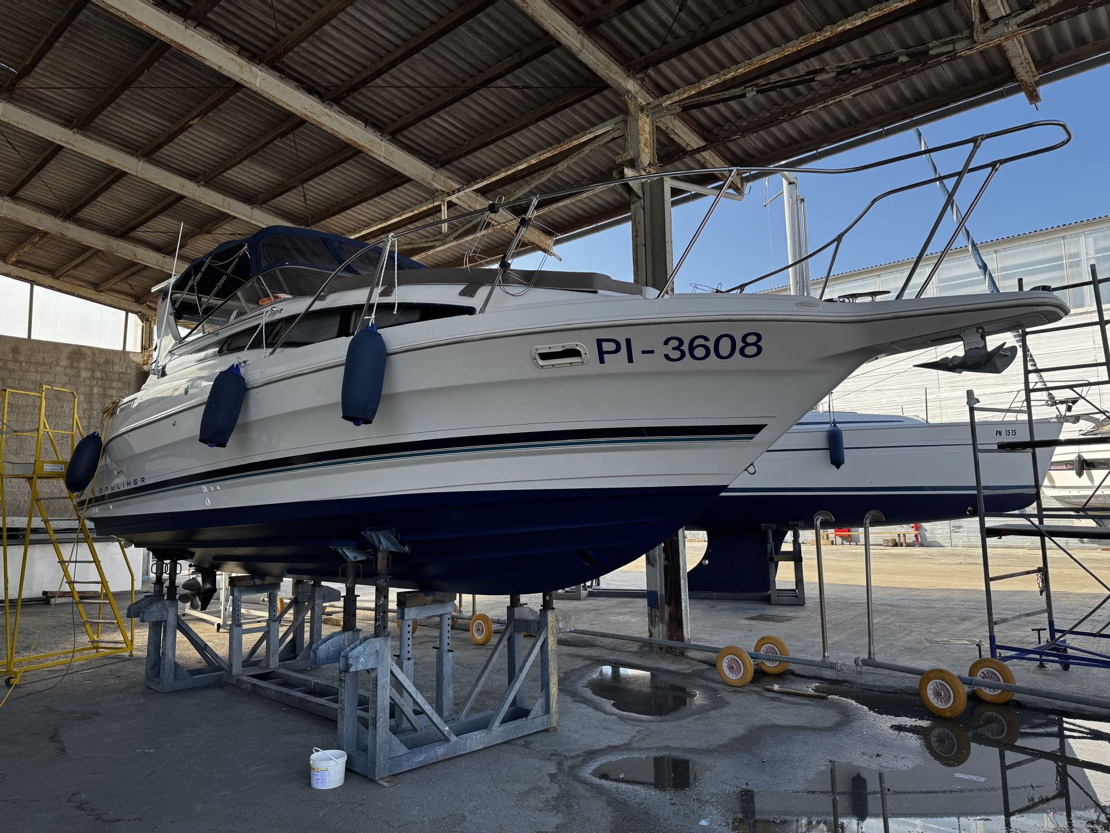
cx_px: 555
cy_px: 416
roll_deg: +0.9
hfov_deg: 71.6
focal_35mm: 24
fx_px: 770
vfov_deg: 56.8
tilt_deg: +7.9
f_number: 1.78
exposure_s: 1/912
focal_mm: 6.76
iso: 80
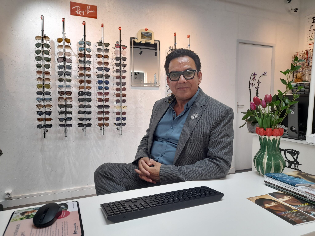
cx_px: 158
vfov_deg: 54.9
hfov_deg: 69.4
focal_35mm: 25
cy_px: 118
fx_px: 227
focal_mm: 4.6
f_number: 2
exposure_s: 1/50
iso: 50
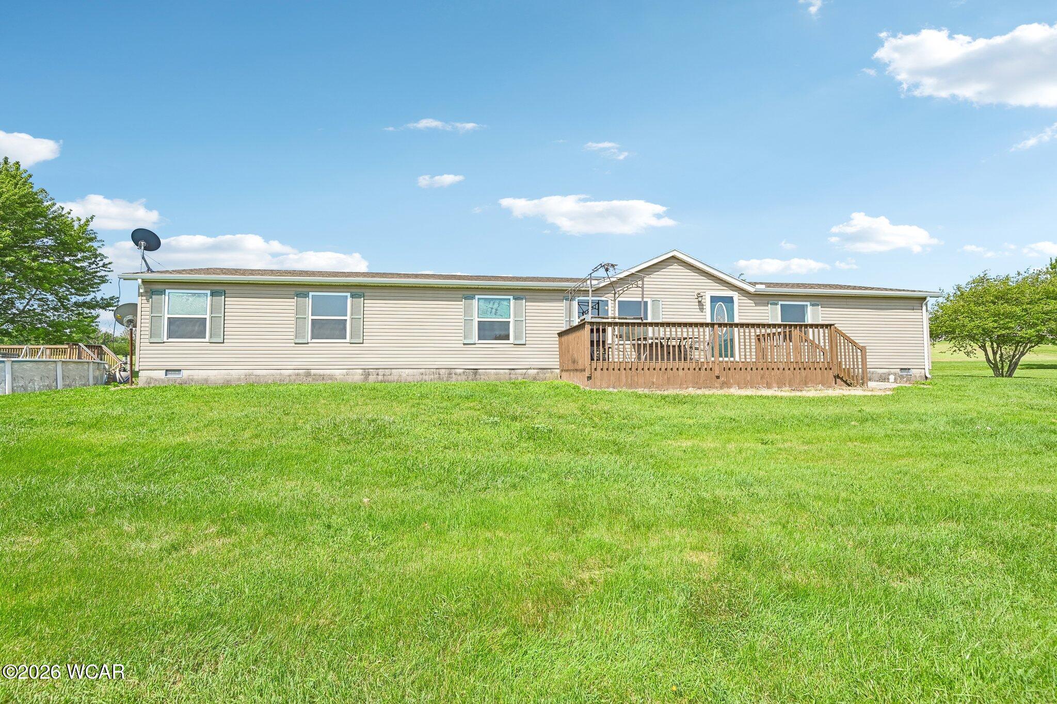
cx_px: 528
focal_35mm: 16
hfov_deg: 96.7
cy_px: 352
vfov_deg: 73.7
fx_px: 470
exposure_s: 1/2000
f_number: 4
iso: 400
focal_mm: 16
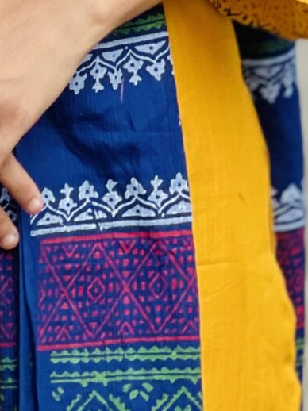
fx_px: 3051
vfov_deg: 7.4
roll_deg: +1.1
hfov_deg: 5.8
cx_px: -48
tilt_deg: -6.8
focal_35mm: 257
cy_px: -403
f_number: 2
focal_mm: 6
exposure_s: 1/959
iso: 32
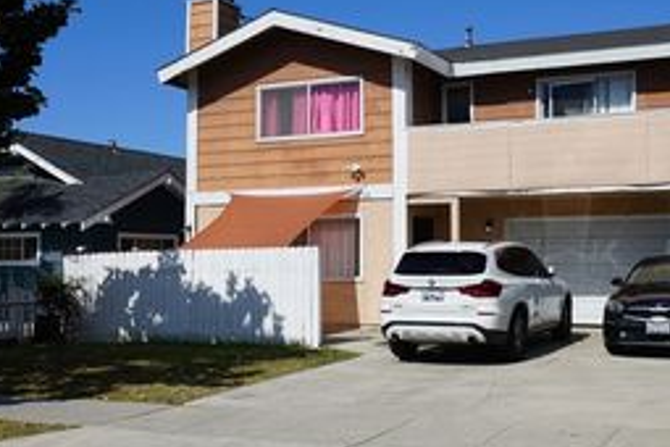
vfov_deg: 28.6
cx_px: 428
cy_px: 235
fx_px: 875
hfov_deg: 41.5
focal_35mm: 47
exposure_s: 1/250
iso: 100
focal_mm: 24
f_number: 10
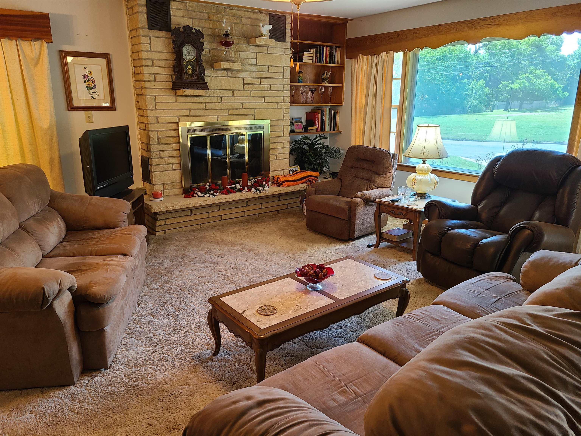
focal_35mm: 26
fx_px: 436
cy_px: 218
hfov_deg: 67.3
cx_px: 290
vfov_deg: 53.1
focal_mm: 5.4
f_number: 1.8
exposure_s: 1/60
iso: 125
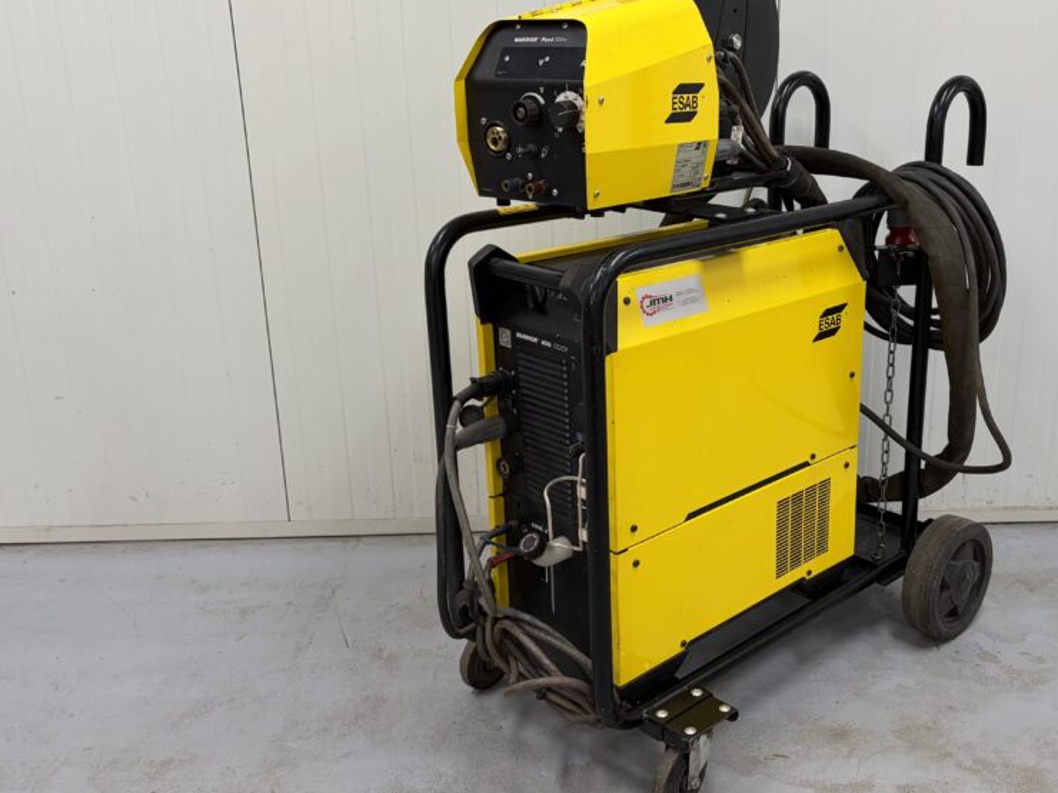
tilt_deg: -17.5
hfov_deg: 50.7
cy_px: 379
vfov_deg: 39.6
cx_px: 673
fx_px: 1100
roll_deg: +0.8
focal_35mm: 36
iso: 125
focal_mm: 5.96
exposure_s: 1/100
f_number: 1.6
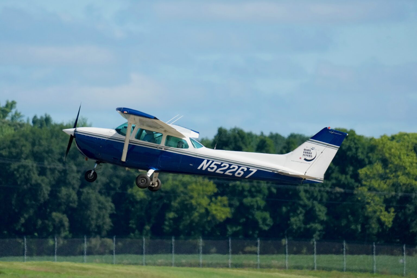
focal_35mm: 800
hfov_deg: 2.6
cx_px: 208
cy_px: 139
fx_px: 9266
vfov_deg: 1.7
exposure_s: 1/3200
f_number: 8
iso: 1250
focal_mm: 800
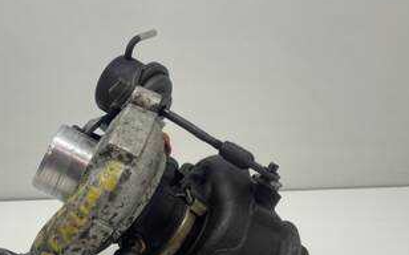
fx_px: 479
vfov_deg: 29.2
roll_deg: +1.6
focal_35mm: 43
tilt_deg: -17.0
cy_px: 201
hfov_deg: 45.2
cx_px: 121
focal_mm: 4.2
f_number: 1.6
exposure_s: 1/100
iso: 80
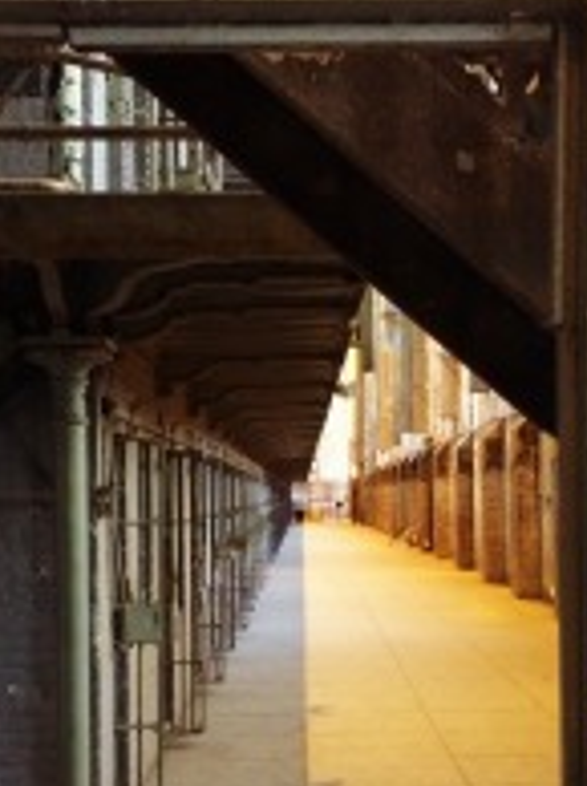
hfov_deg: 23.6
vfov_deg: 31.0
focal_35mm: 62
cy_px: 519
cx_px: 340
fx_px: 1405
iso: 500
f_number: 2.2
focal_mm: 4.12
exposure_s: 1/15
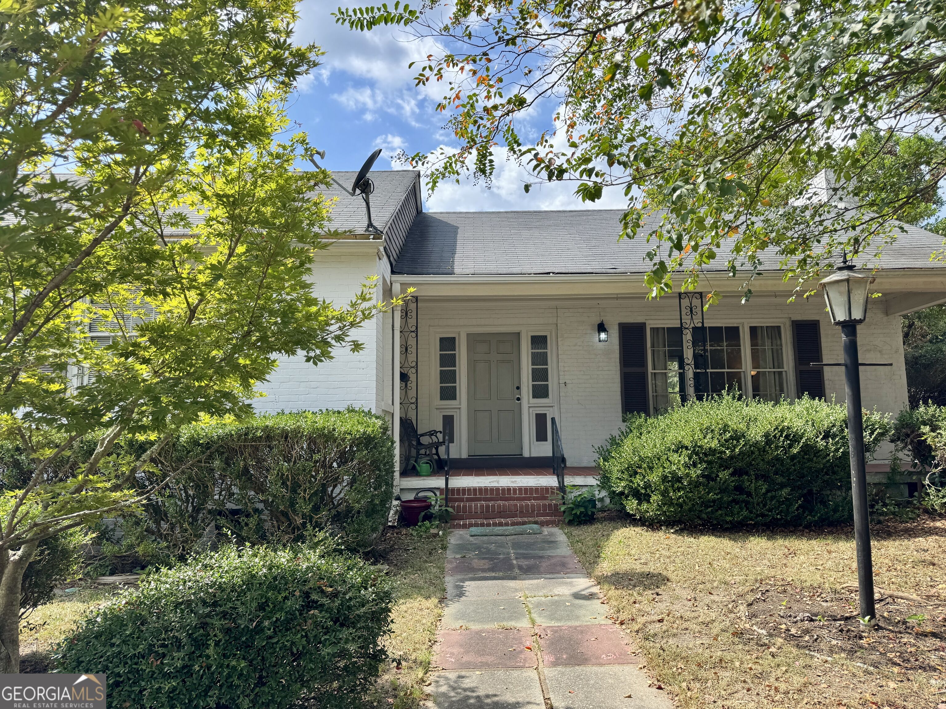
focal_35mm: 24
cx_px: 473
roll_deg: +0.6
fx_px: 656
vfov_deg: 56.8
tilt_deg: +6.7
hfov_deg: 71.6
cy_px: 354
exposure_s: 1/995
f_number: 1.78
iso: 80
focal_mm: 6.76
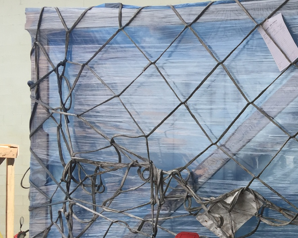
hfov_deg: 27.8
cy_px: 179
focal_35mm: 65
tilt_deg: -0.1
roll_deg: -0.5
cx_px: 280
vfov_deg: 23.2
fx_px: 573
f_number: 2.2
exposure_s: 1/732
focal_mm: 4.15
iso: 32
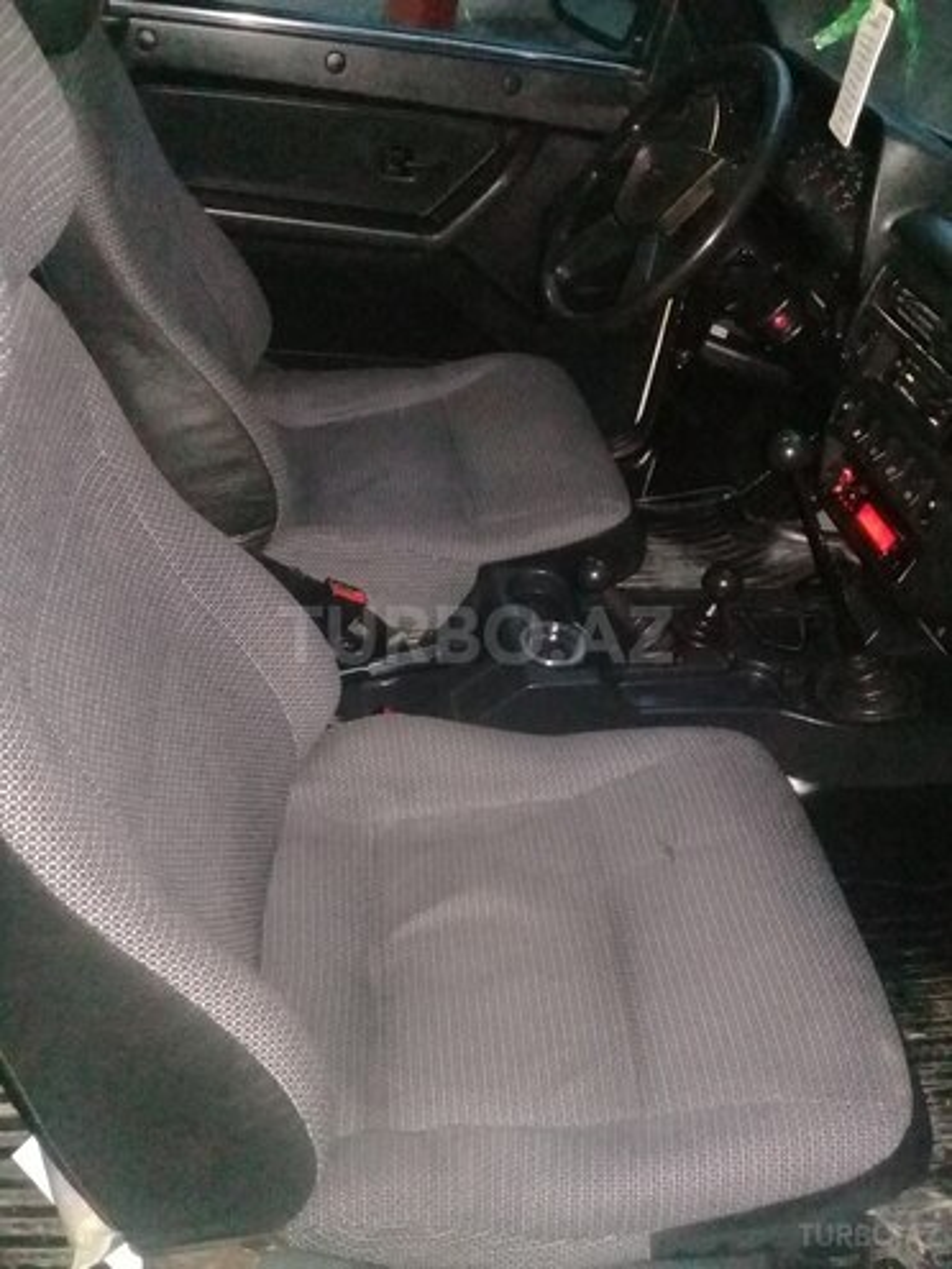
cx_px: 476
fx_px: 1137
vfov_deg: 58.4
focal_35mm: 31
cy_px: 634
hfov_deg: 45.4
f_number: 2.2
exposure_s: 1/15
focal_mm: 3.3
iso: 1000
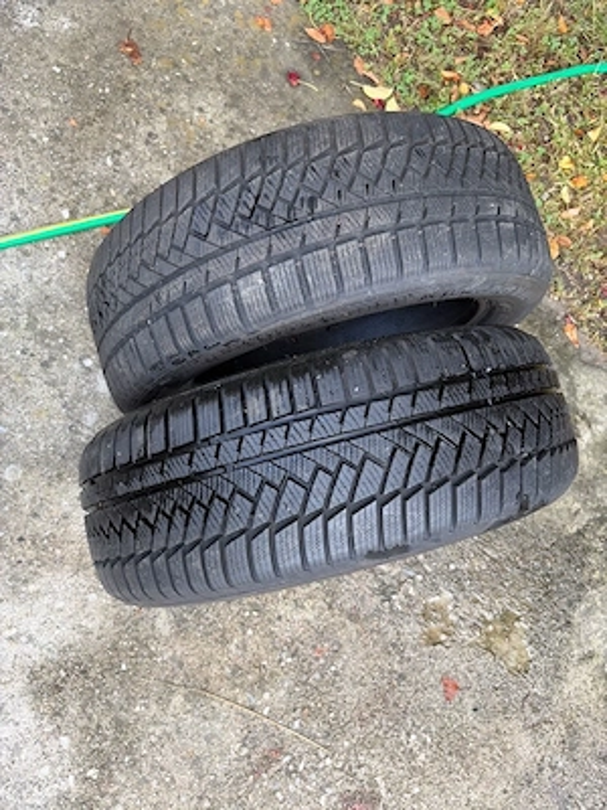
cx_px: 304
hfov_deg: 53.1
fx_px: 608
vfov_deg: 67.3
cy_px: 405
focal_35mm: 26
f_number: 1.6
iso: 40
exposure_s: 1/211
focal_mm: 5.96
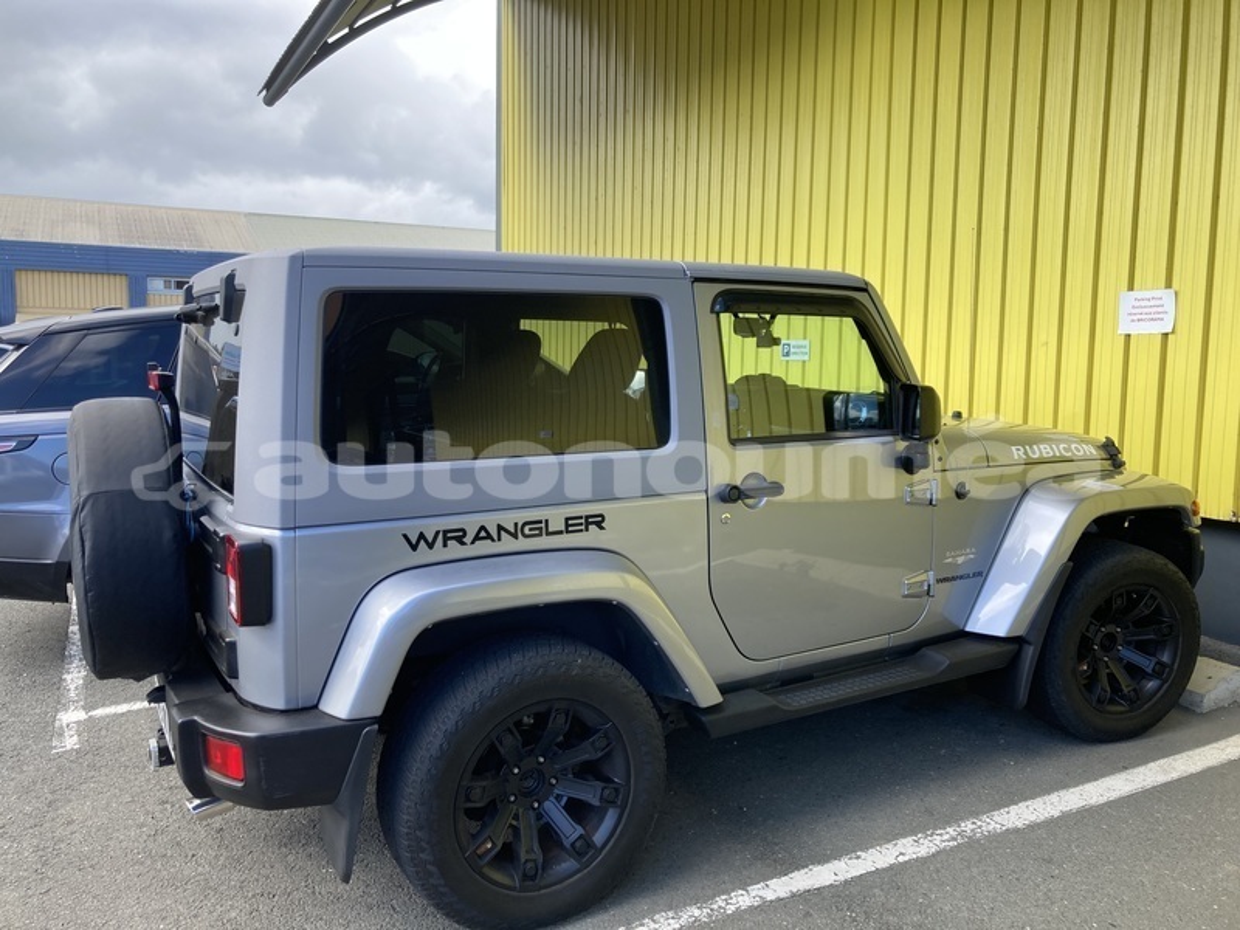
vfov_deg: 49.7
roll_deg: -2.0
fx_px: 1003
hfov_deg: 63.4
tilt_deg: -5.4
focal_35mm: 28
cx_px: 620
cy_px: 465
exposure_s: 1/415
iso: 20
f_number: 1.8
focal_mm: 3.99
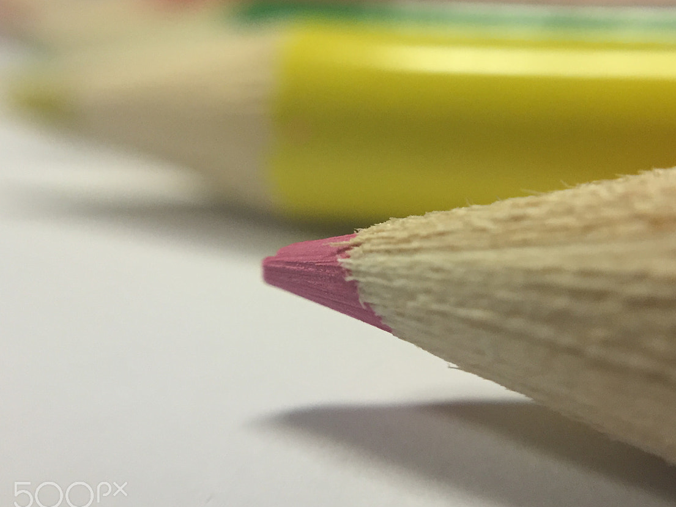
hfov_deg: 44.0
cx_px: 465
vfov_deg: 34.3
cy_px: 209
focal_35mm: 42
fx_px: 820
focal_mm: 4.15
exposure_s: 1/33
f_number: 2.2
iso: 50
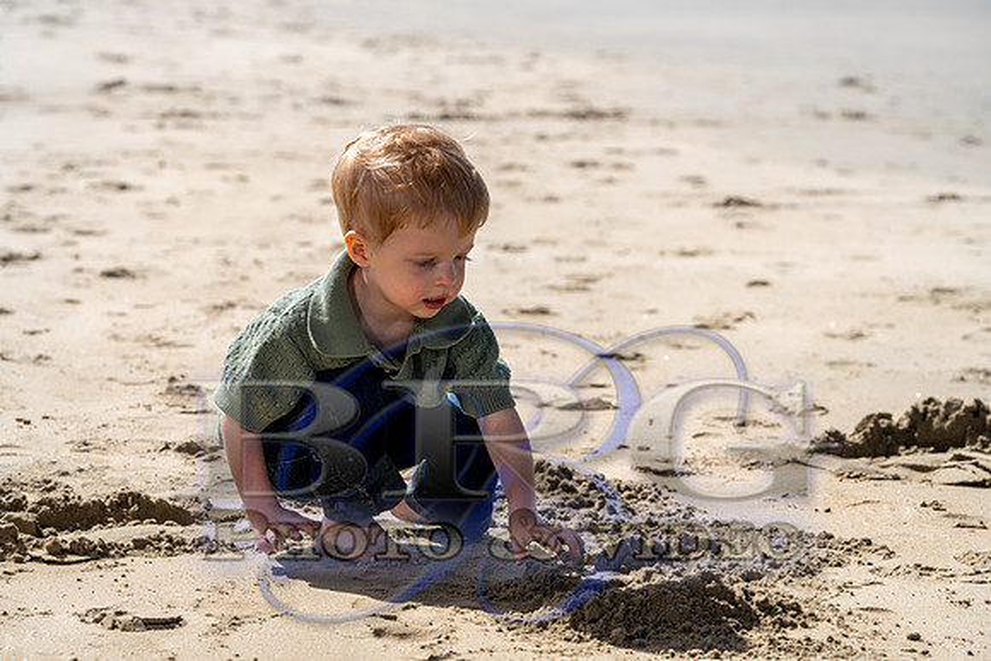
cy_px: 330
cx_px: 496
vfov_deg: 10.9
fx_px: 3469
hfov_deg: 16.3
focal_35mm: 126
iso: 160
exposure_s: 1/320
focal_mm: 126
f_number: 7.1
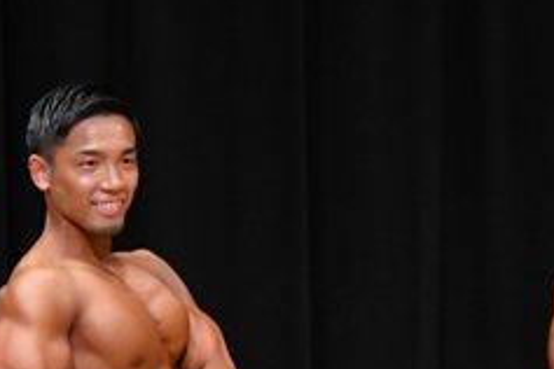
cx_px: 756
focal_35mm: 884
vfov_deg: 1.6
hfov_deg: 2.3
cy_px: 551
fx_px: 13603
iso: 4000
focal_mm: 180
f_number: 5.6
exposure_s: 1/400
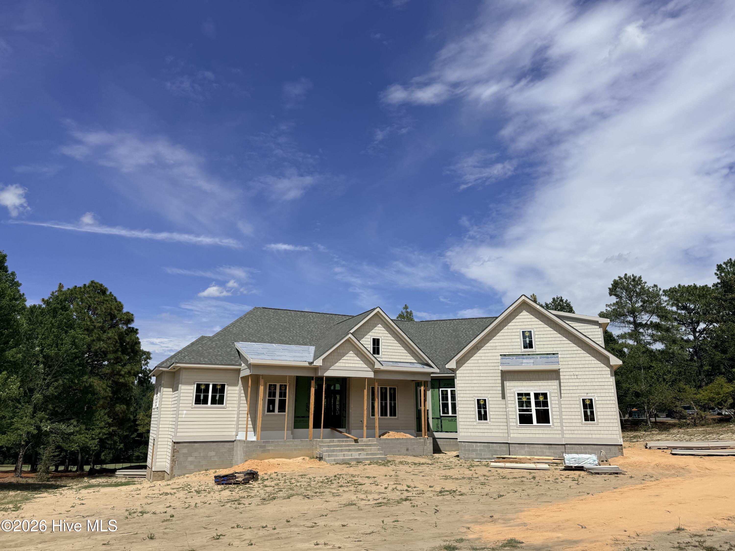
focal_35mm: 24
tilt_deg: +16.0
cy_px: 276
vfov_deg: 56.8
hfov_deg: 71.6
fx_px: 510
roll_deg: -0.2
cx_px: 368
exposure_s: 1/10309
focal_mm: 6.76
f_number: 1.78
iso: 80
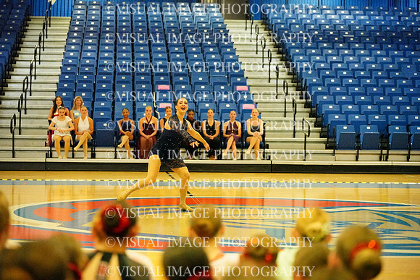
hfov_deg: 20.6
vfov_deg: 13.8
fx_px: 1155
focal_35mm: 99
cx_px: 210
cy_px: 140
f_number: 2.8
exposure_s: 1/1600
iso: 25600
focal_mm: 99
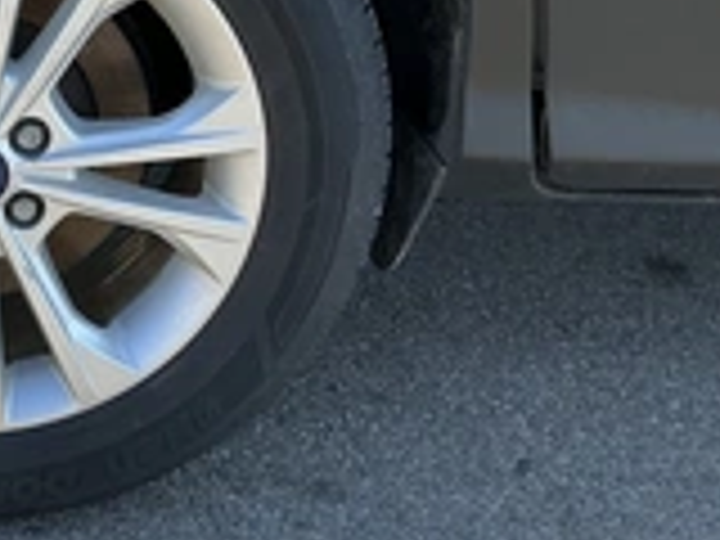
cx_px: -40
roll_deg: -5.6
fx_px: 1456
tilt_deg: -19.6
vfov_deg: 20.7
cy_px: 81
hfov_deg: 26.0
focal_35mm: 70
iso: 25
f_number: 1.8
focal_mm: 3
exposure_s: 1/529
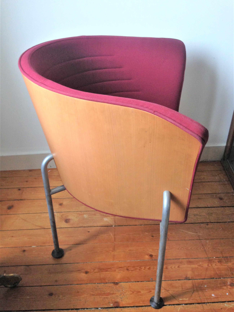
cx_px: 117
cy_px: 156
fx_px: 297
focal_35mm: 33
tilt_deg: -32.1
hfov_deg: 42.9
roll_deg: +1.5
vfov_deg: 55.4
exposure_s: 1/20
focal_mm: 4.12
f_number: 2.4
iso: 125
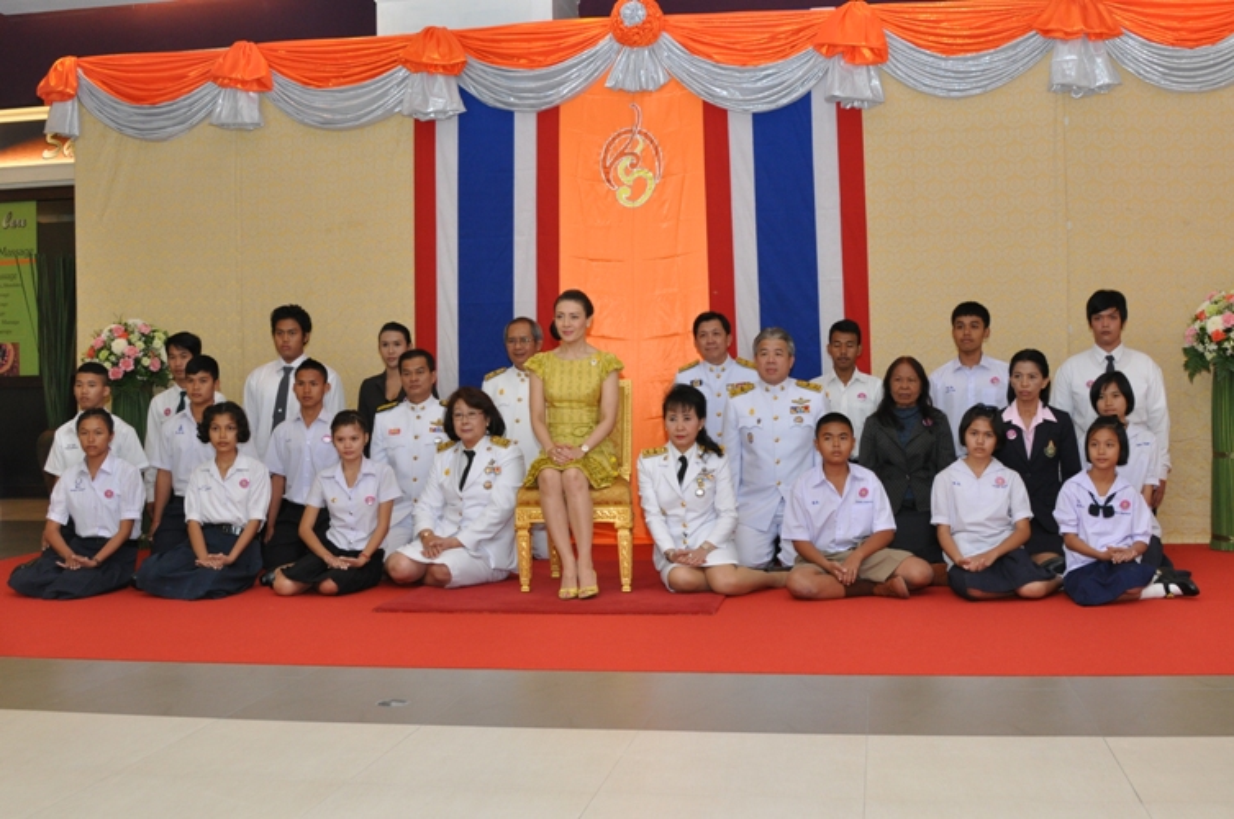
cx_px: 617
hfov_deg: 46.5
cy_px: 410
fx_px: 1438
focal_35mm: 42
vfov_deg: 31.8
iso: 800
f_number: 5.6
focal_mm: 28
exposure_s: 1/125
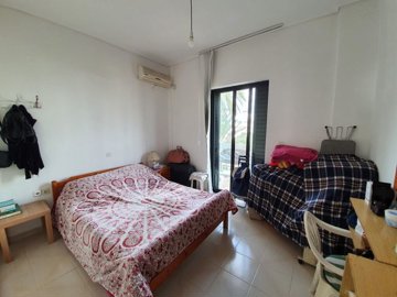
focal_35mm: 13
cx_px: 198
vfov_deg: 89.9
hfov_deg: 106.2
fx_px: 149
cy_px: 148
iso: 100
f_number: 2.2
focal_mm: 1.8
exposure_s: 1/50
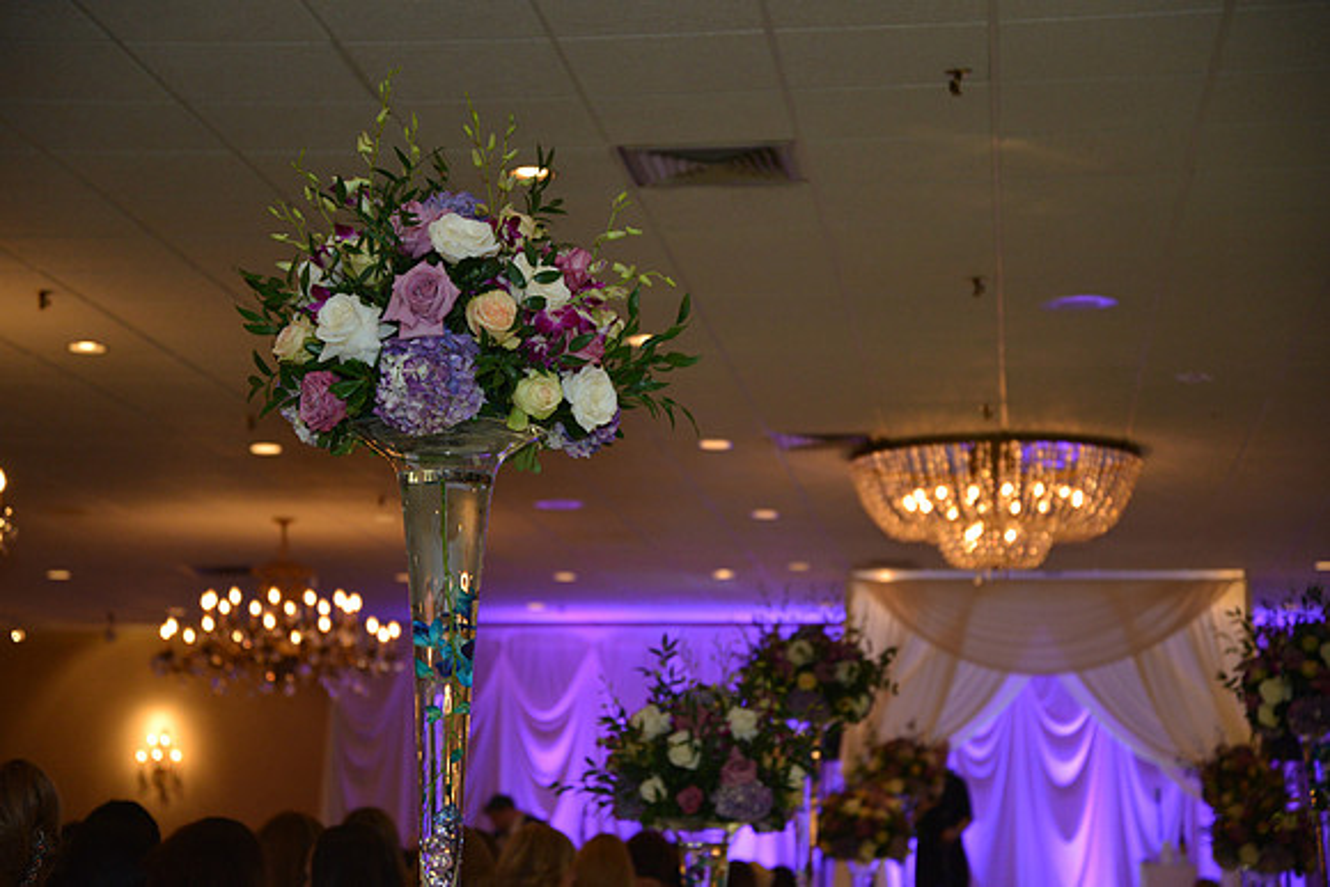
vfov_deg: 16.1
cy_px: 444
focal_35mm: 85
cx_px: 665
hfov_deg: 23.9
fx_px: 3141
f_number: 4.5
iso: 1600
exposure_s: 1/200
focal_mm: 85
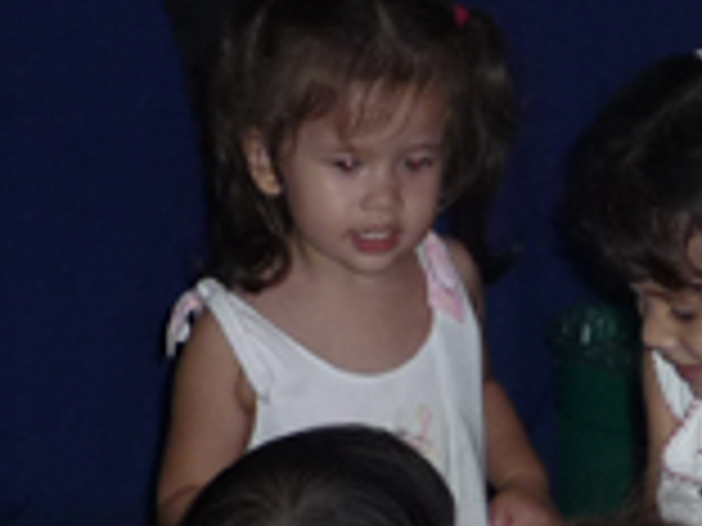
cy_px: 472
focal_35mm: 141
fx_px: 2859
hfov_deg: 14.0
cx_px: 518
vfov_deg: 10.5
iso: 125
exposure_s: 1/30
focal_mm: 4.9
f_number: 3.1
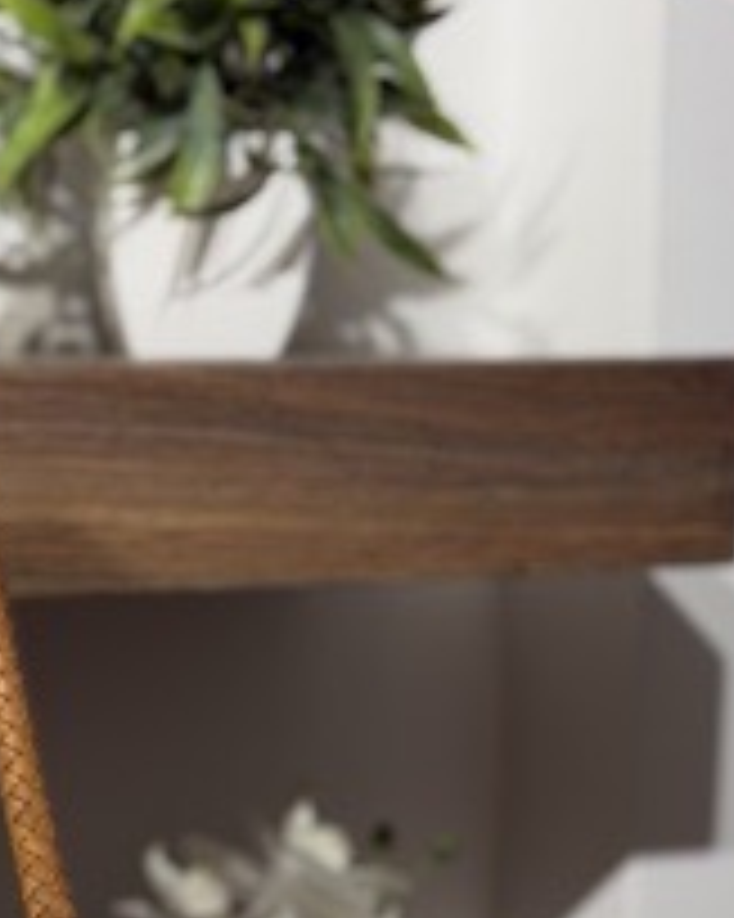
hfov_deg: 8.2
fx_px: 5000
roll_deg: +0.4
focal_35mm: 184
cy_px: 1264
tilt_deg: -9.3
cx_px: -441
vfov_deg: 10.2
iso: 125
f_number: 1.78
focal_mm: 6.76
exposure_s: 1/60
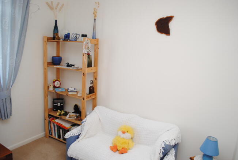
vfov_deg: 48.1
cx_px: 119
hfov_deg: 67.3
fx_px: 179
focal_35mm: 27
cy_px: 80
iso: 200
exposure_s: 1/60
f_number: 4
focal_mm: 18
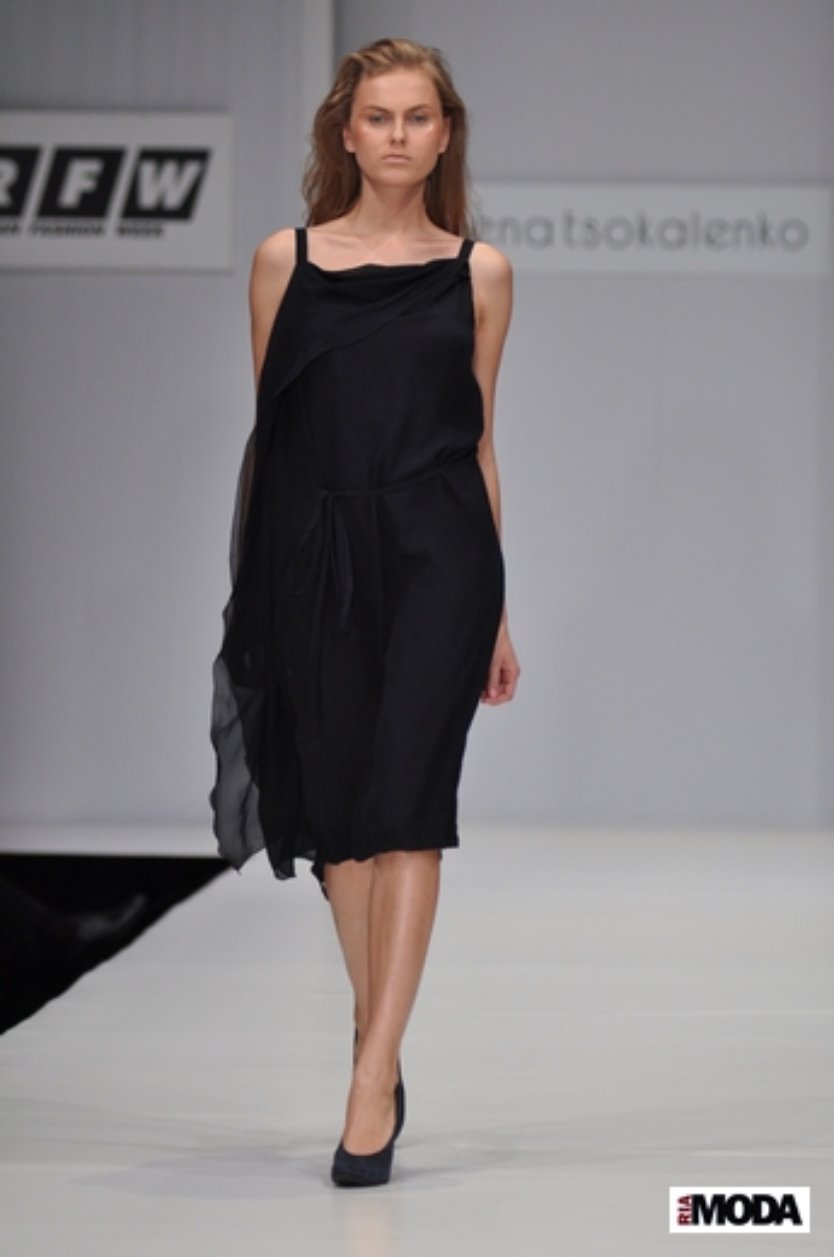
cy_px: 628
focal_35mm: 188
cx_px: 417
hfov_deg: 7.3
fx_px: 6537
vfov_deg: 11.0
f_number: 3.5
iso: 640
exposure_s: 1/320
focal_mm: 125
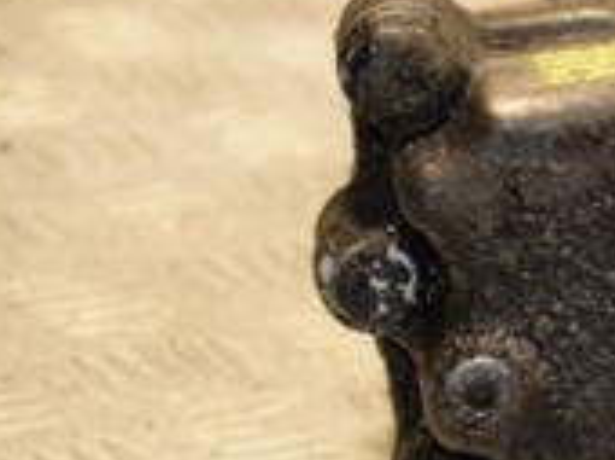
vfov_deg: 5.6
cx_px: 948
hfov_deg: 7.3
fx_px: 4701
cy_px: 206
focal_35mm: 265
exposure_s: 1/125
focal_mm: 52
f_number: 5
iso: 800
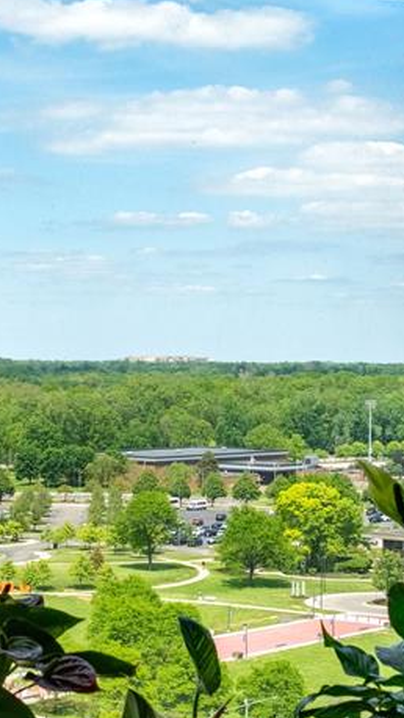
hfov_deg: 12.6
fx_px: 1826
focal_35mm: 96
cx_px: 89
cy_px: 368
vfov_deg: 22.2
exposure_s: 1/30
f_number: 8
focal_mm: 27
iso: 500
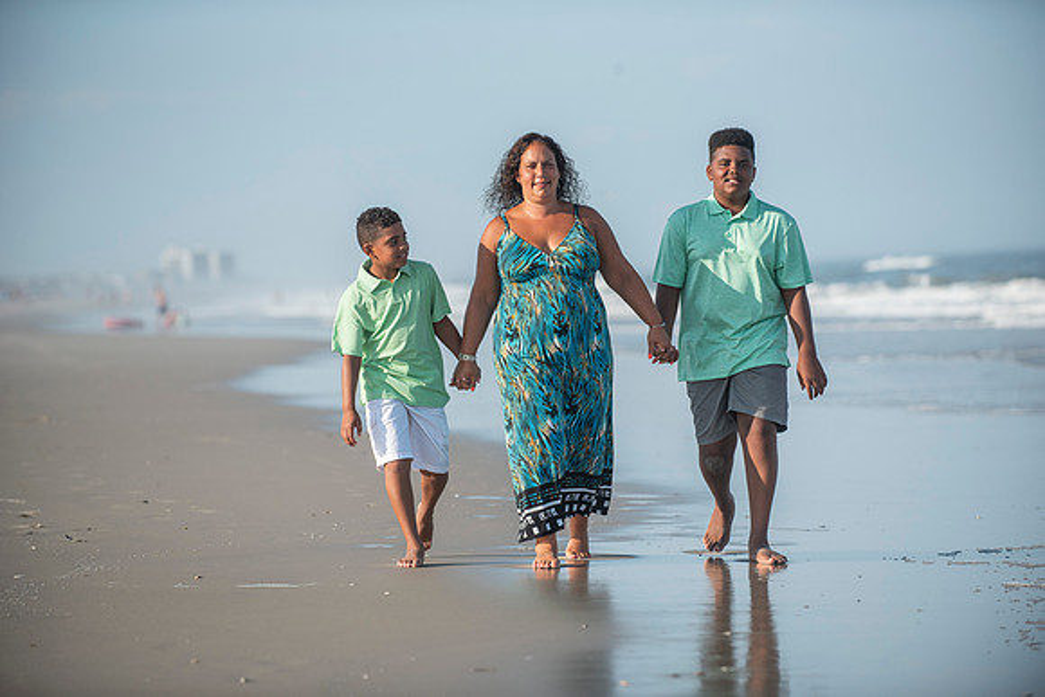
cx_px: 522
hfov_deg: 13.2
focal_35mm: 155
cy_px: 348
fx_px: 4500
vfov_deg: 8.9
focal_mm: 155
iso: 250
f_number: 3.5
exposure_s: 1/4000
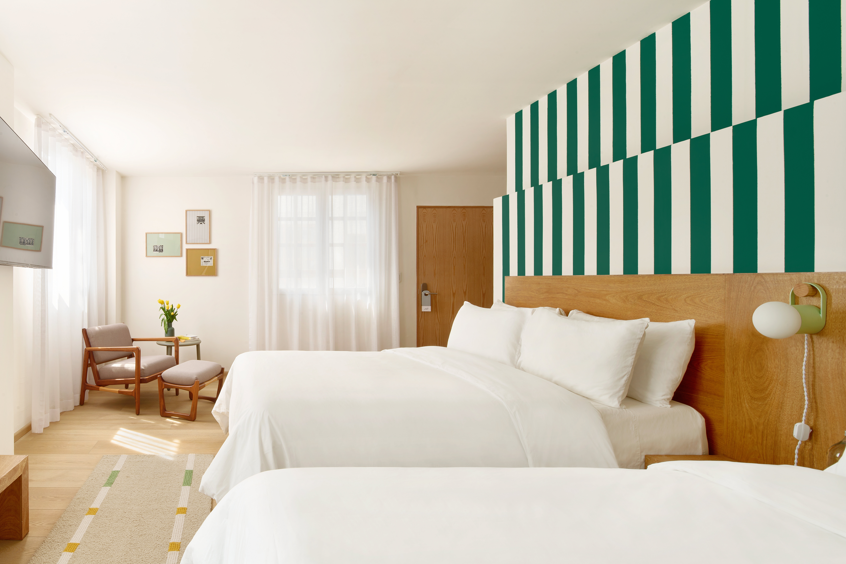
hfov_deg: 93.3
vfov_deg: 70.4
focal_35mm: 17
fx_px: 399
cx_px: 423
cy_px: 282
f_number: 22
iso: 50
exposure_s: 2
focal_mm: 17
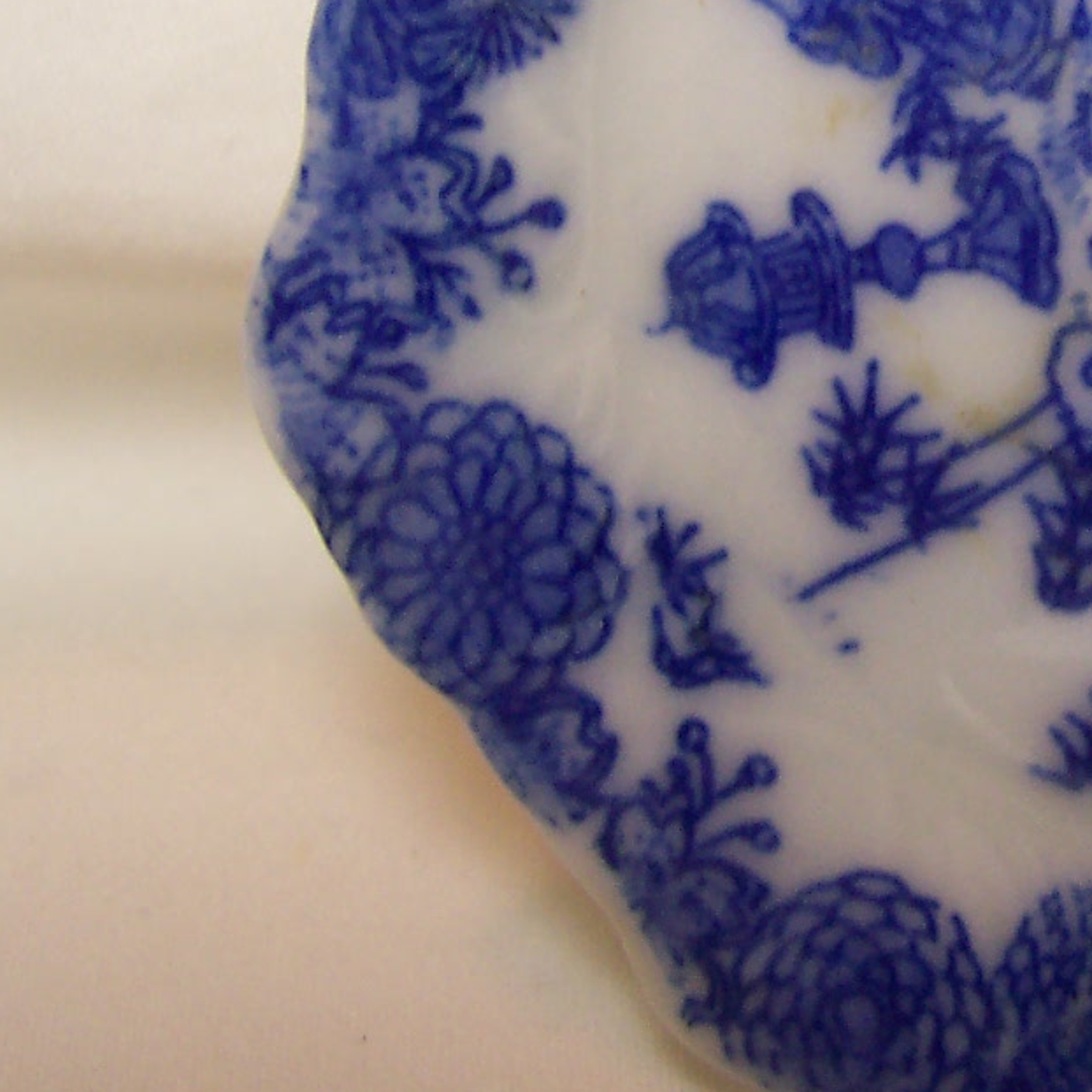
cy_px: 58
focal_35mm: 87
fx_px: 3105
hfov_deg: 18.6
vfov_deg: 19.5
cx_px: 1406
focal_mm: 5.6
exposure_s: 1/30
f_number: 2.8
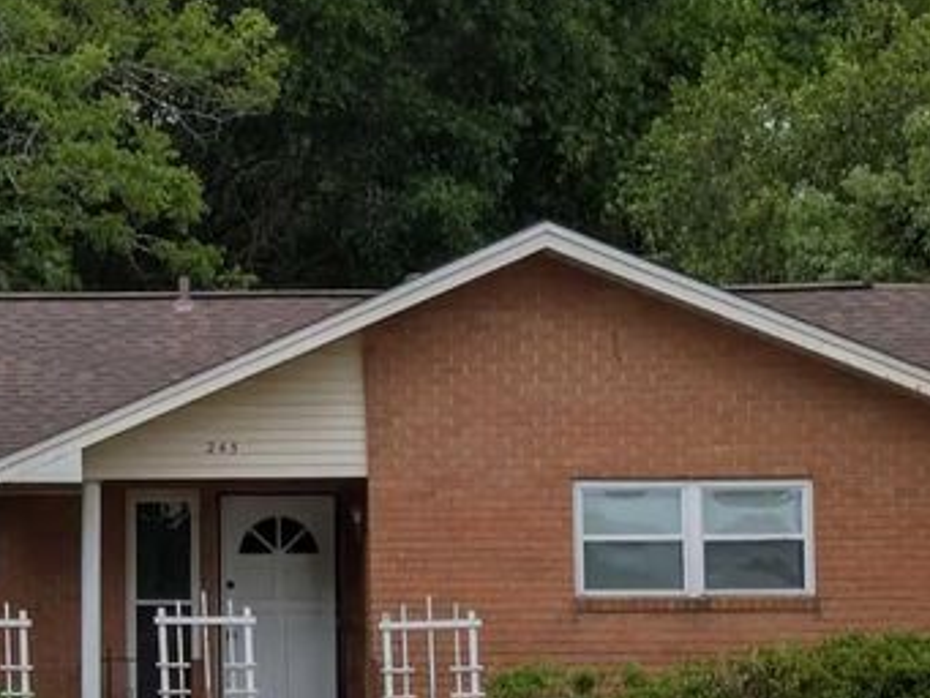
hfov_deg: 12.6
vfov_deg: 9.7
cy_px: 402
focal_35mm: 153
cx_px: -158
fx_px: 4112
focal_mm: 5.43
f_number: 1.89
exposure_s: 1/780
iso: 50
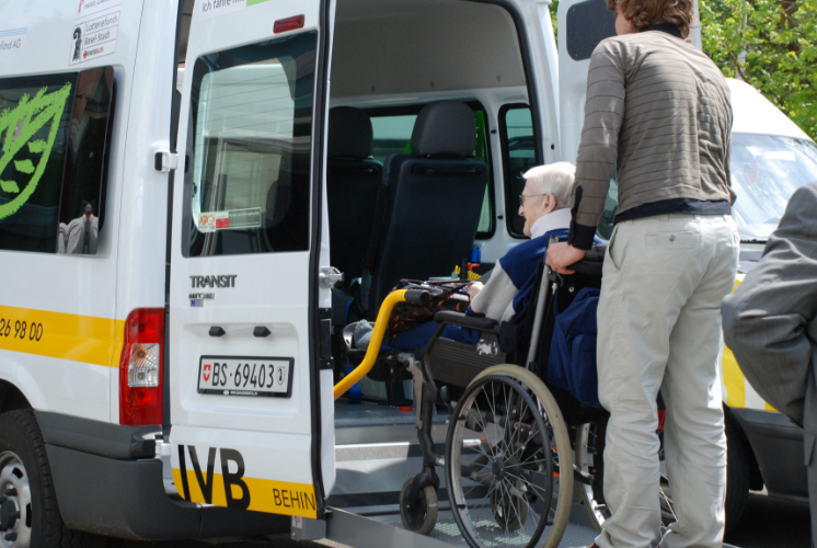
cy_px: 274
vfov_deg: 18.2
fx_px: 1705
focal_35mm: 75
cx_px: 408
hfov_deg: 27.0
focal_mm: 50
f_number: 9
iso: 500
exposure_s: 1/320
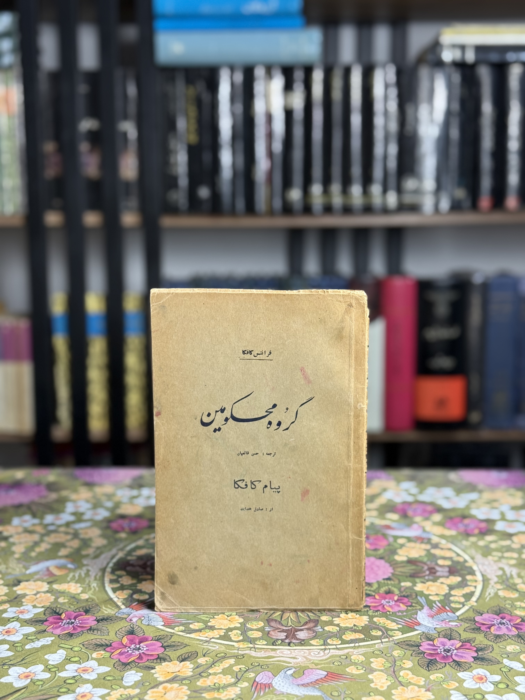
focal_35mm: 48
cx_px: 262
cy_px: 350
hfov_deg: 30.3
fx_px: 971
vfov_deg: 39.7
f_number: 1.78
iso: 125
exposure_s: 1/100
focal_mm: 6.76
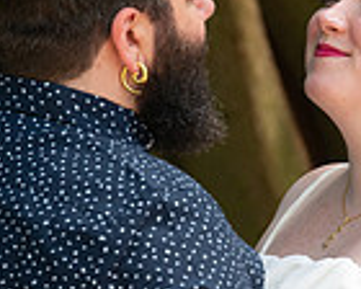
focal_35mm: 828
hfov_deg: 2.3
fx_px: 8847
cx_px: 256
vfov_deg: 1.9
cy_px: 296
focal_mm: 200
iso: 640
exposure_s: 1/200
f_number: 5
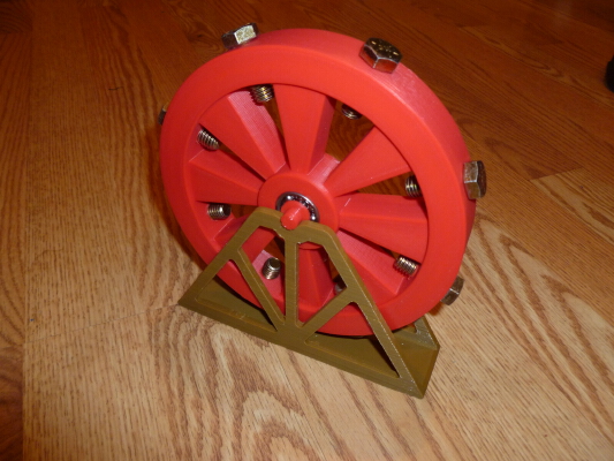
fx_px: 497
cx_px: 307
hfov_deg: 63.4
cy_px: 230
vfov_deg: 49.8
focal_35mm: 28
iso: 200
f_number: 3.3
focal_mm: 5
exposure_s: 1/30
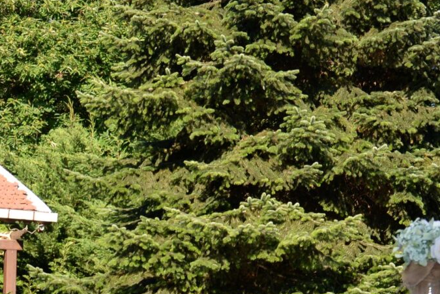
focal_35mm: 129
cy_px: 479
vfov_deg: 10.2
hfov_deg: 15.4
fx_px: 1577
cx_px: -66
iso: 200
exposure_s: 1/200
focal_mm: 34
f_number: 8
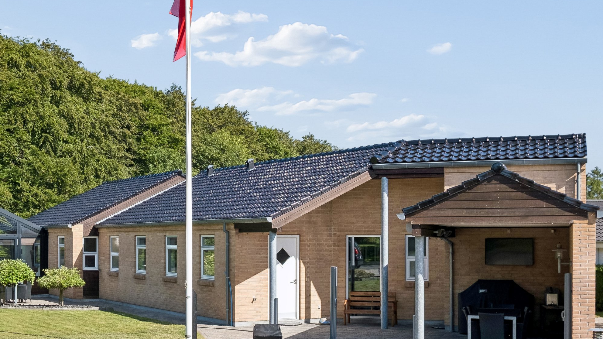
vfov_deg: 21.1
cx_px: 216
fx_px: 911
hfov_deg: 36.3
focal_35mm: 57
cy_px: 193
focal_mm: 24
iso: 320
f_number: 8
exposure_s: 1/640
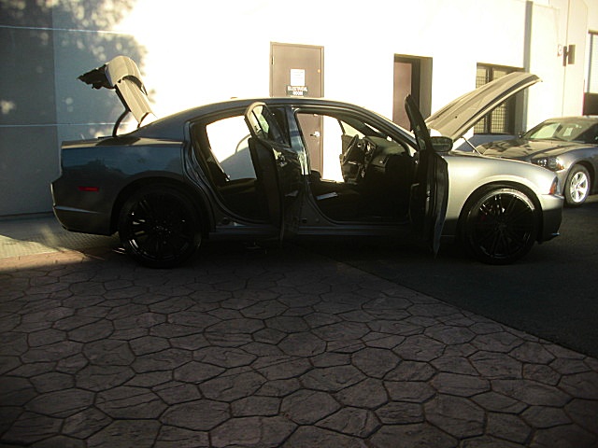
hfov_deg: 51.4
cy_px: 224
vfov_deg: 39.7
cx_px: 299
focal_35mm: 36
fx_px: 622
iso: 50
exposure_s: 1/400
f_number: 2.8
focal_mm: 6.3
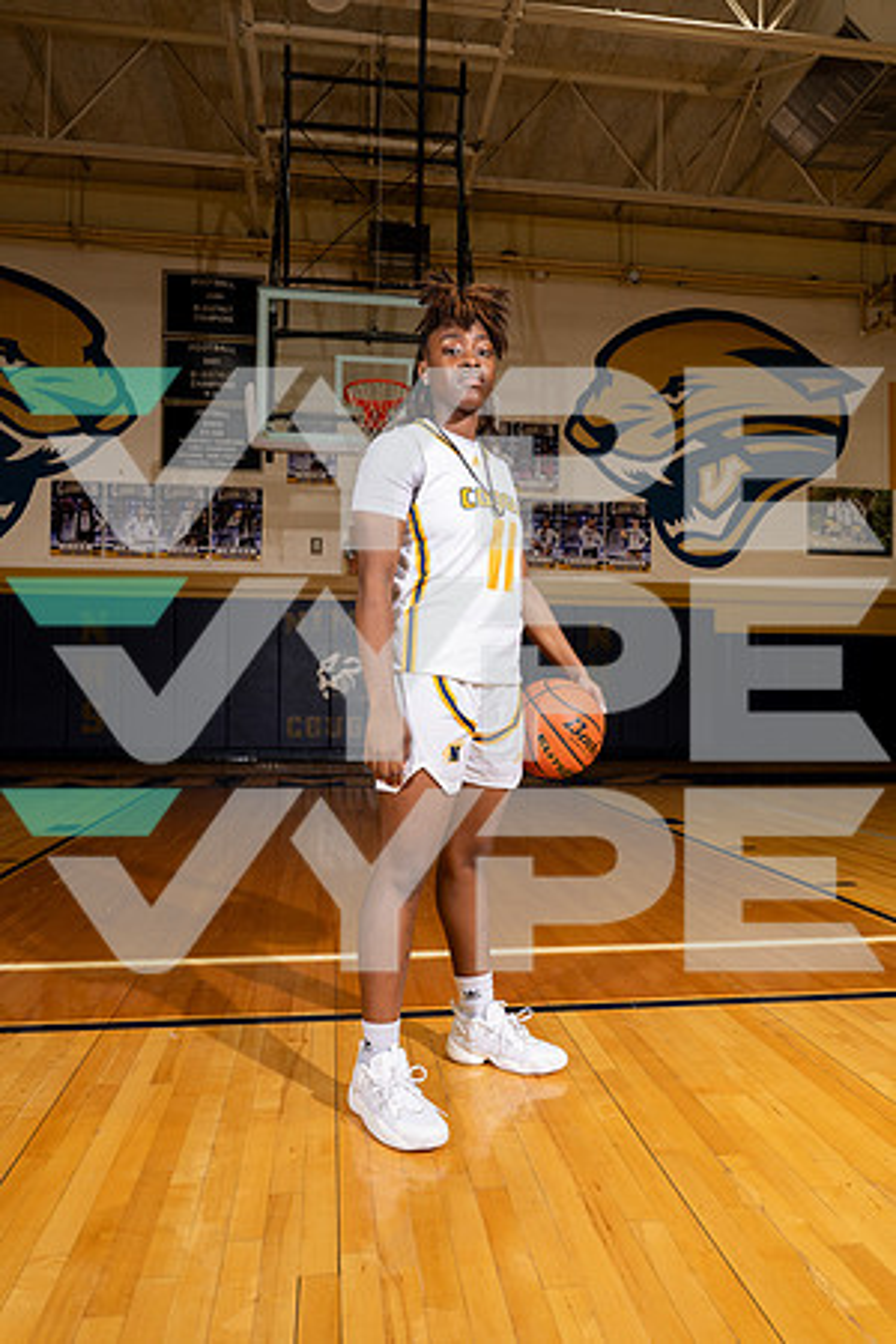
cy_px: 672
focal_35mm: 25
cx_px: 448
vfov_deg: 71.5
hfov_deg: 51.3
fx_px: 933
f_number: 5.6
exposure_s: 1/250
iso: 800
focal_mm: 25
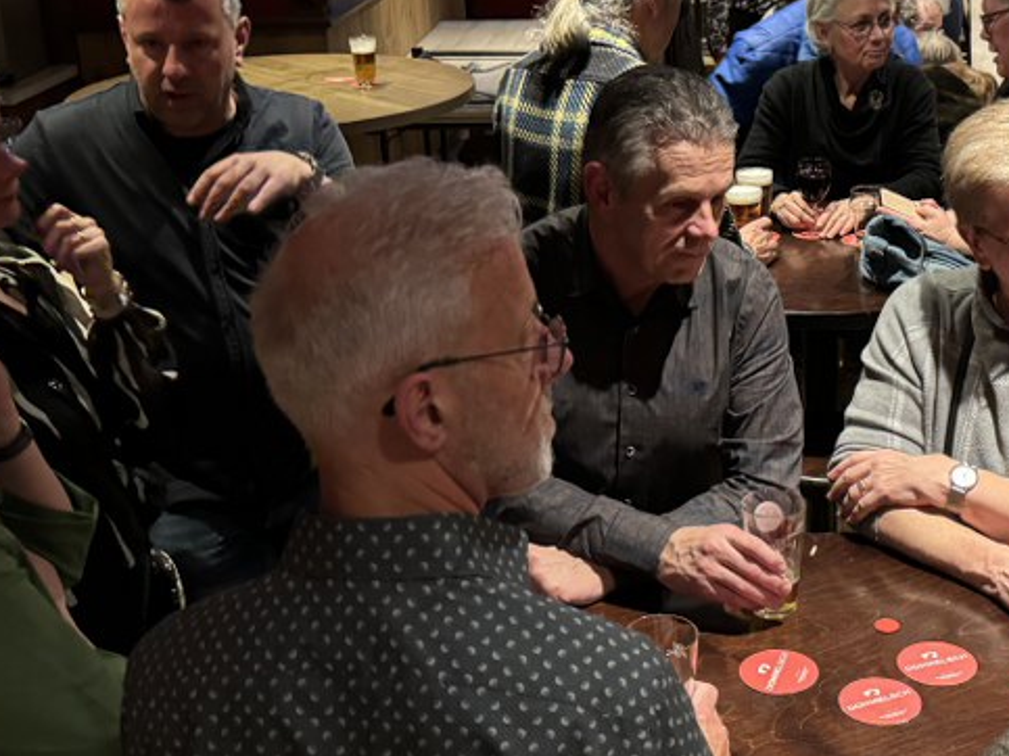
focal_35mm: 53
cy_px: 294
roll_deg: +1.0
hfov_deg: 35.6
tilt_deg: -18.5
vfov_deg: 27.4
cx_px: 718
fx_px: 1544
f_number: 1.78
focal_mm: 6.86
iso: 800
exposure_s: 1/25
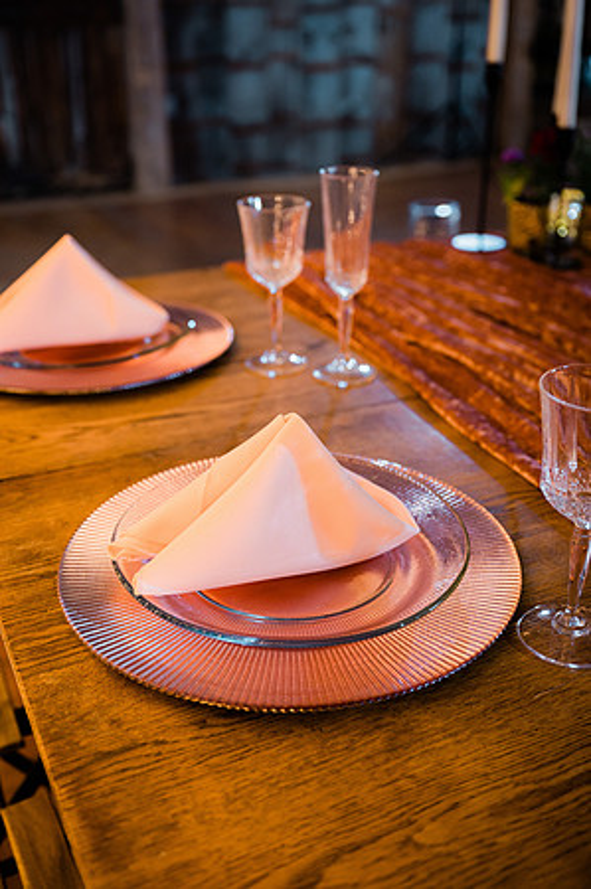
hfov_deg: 34.1
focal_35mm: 39
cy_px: 444
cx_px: 296
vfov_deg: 49.6
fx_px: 963
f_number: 3.5
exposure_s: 1/200
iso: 1250
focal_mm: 39
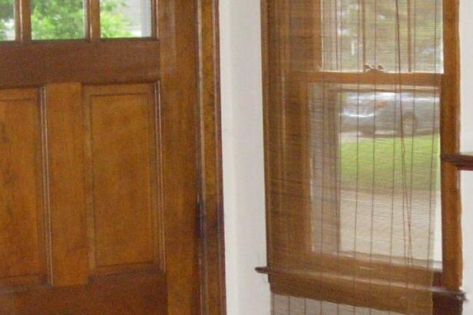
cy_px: 332
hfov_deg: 14.4
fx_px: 1853
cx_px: 416
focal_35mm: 141
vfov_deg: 9.7
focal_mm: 7.8
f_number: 2.8
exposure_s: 1/161
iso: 200
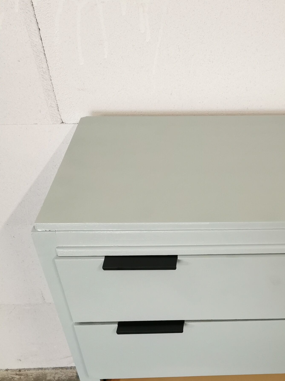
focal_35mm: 55
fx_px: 604
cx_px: 288
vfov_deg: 33.5
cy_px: 325
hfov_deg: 25.2
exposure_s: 1/50
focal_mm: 5.58
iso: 250
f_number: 1.8
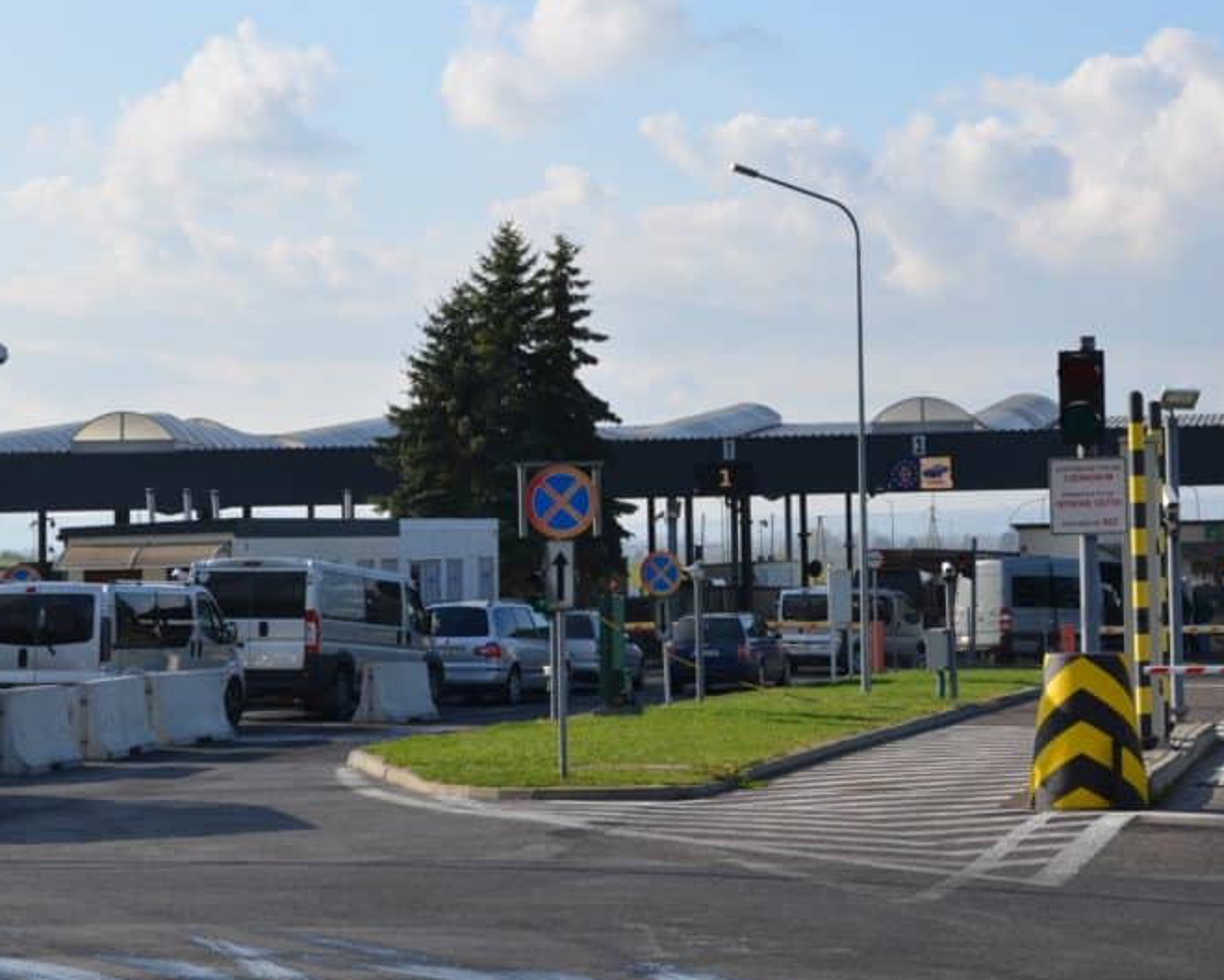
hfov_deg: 12.6
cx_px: 797
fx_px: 5543
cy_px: 454
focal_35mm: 153
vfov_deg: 10.1
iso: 100
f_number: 9
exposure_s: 1/320
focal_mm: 70
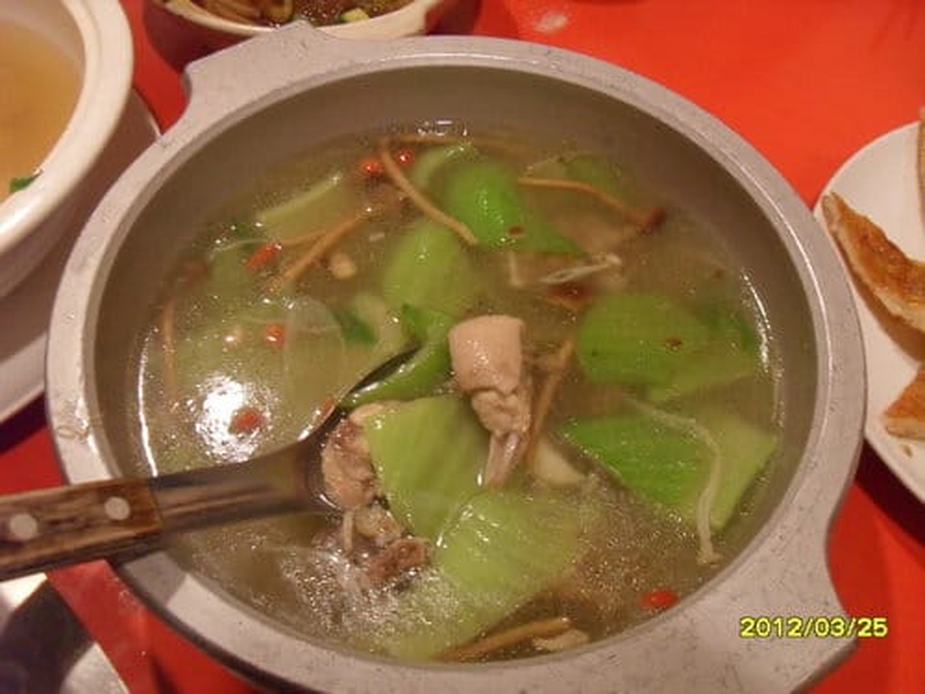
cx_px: 462
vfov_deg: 40.7
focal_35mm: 35
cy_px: 347
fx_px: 935
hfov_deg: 52.6
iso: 400
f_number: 2.8
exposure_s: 1/20
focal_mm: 6.2
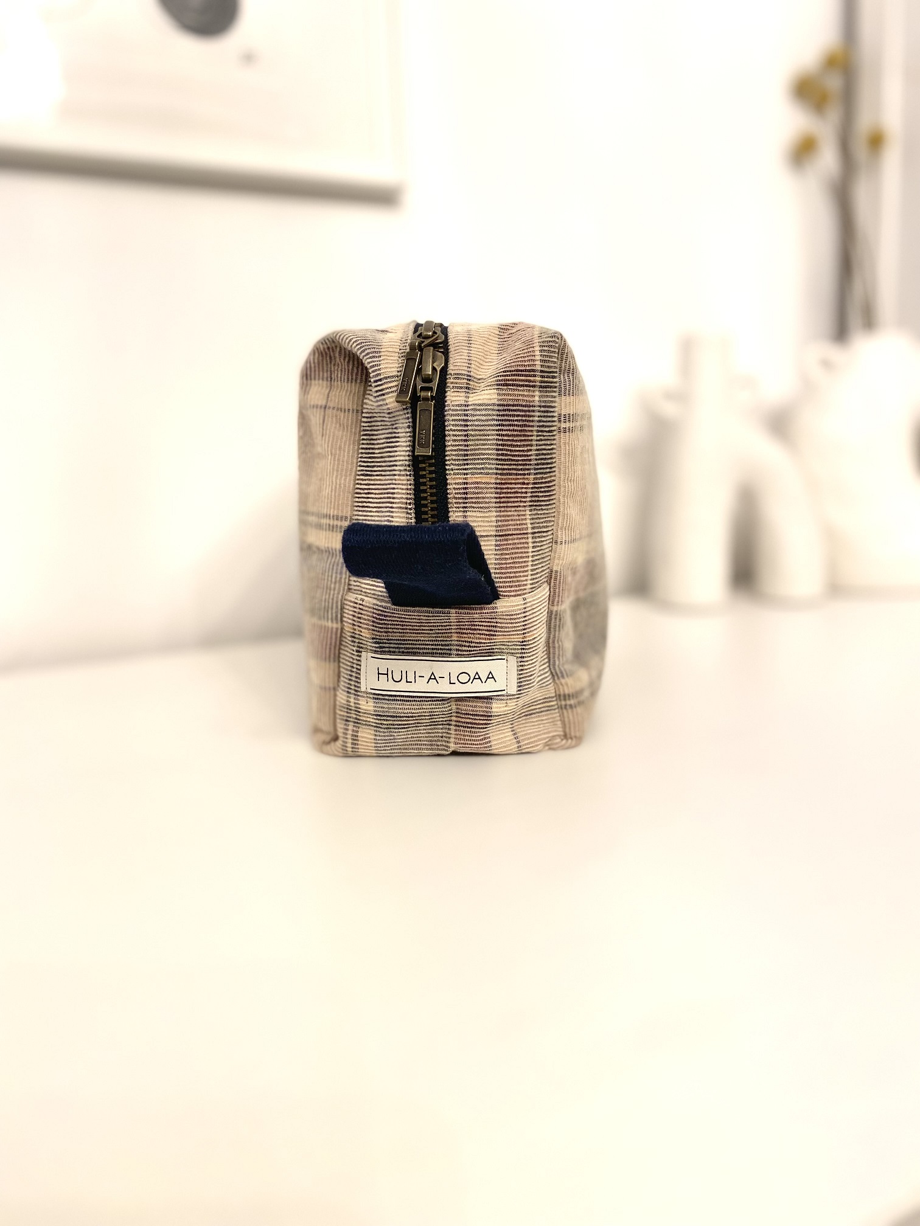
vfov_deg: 67.3
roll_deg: +1.1
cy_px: 613
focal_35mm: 26
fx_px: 921
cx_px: 460
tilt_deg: -8.8
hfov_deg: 53.1
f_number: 1.8
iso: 100
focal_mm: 4.25
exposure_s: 1/100
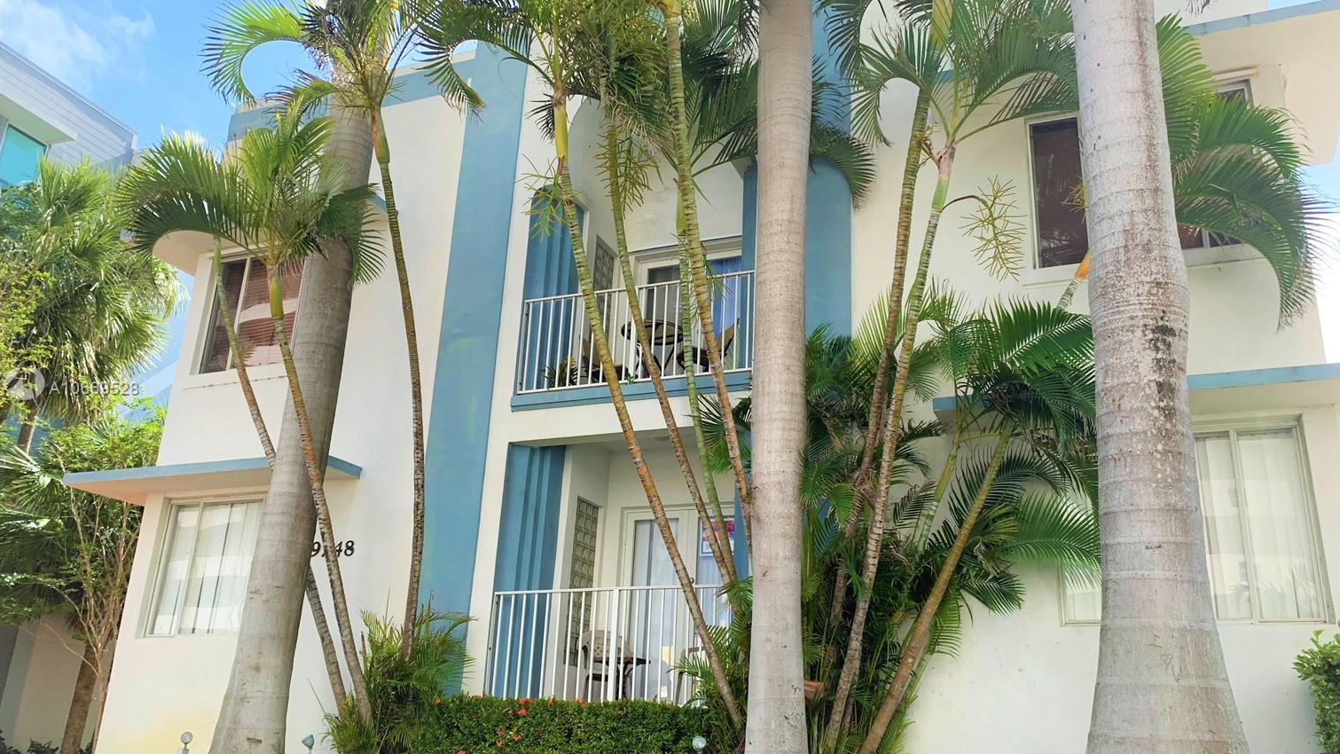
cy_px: 389
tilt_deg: +19.8
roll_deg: -2.2
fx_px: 1066
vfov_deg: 38.9
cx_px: 708
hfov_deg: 64.3
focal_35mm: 30
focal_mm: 4.25
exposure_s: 1/722
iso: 25
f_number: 1.8
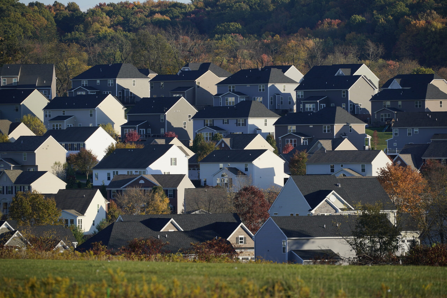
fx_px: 4967
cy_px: 149
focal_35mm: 400
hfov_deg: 5.2
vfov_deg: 3.4
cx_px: 224
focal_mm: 400
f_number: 11
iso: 200
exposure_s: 1/320
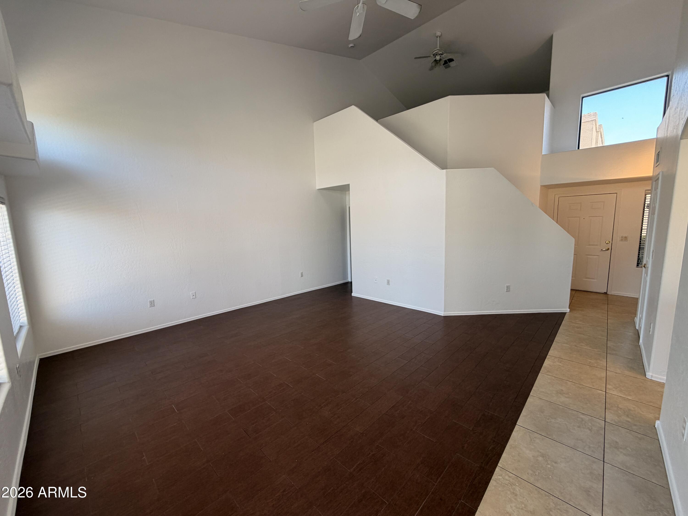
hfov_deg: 102.1
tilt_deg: -7.4
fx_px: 278
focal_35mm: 14
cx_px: 344
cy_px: 258
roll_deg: +2.0
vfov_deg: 85.7
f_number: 2.2
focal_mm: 2.22
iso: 80
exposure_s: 1/120
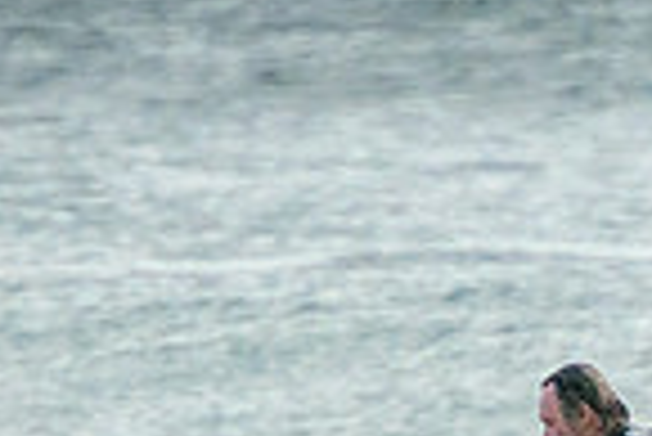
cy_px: 656
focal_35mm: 2204
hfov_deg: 0.9
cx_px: 628
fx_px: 39956
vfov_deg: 0.6
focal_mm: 400
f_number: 5.6
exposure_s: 1/3200
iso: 1600
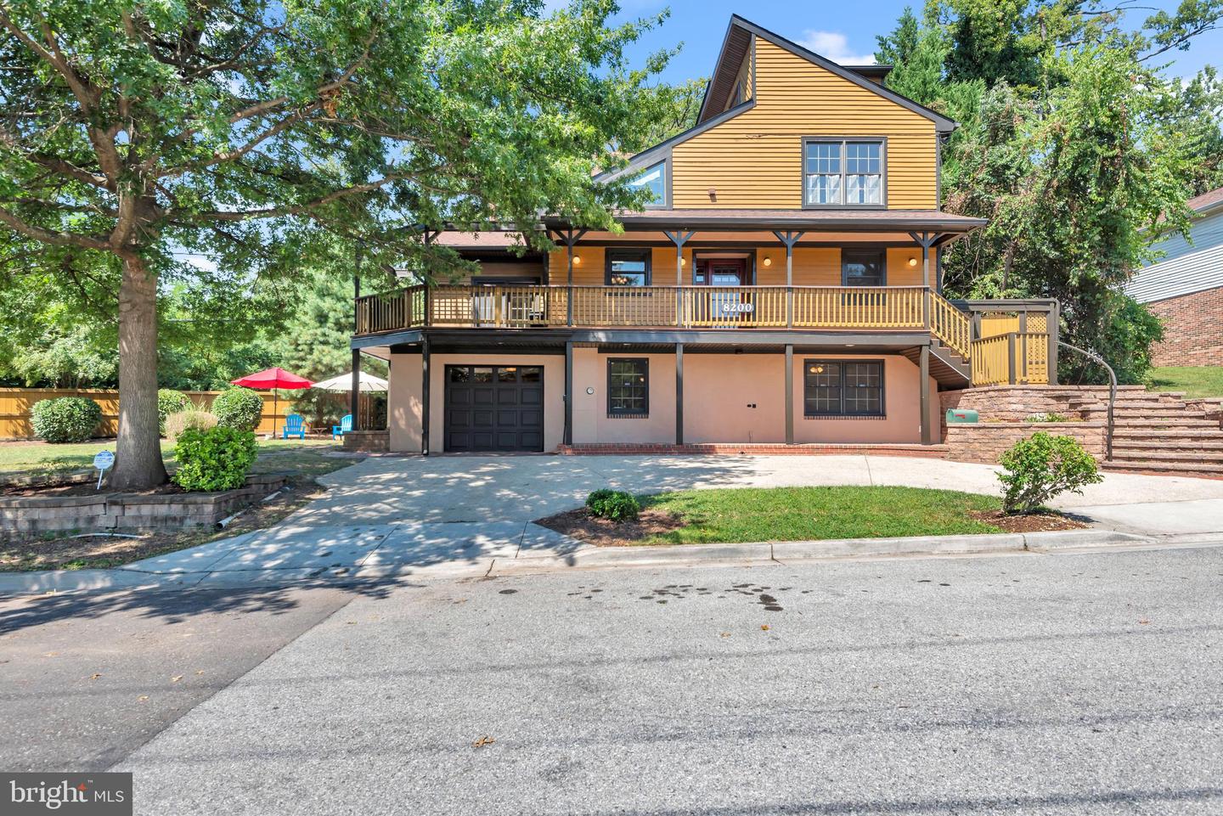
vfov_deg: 64.6
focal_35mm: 19
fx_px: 646
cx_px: 612
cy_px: 408
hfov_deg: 86.9
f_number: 9
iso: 200
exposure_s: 1/200
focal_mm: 19
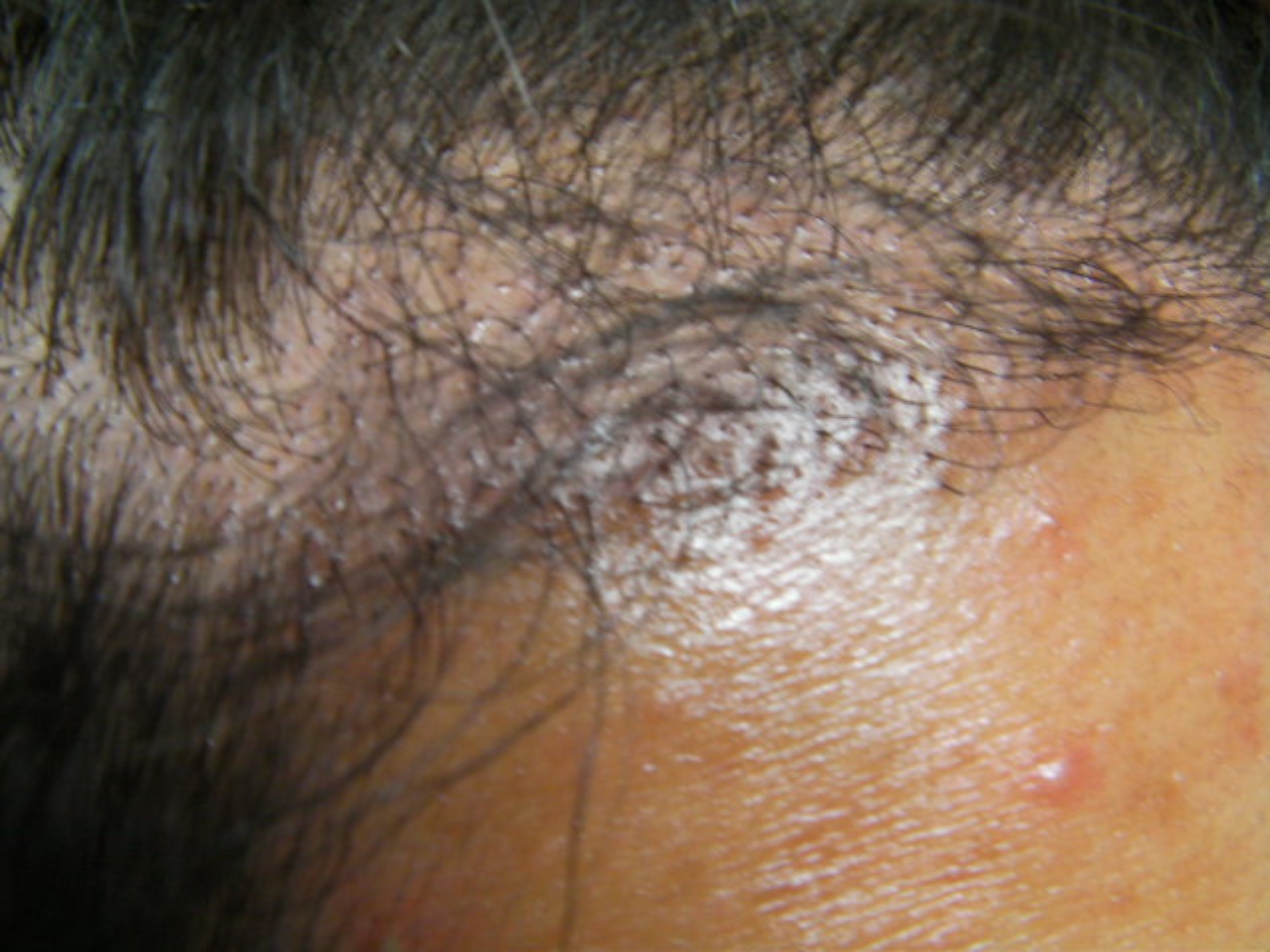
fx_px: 1394
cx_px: 635
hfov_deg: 49.0
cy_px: 476
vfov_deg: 37.7
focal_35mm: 38
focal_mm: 6.8
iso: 114
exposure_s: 1/30
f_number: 3.5
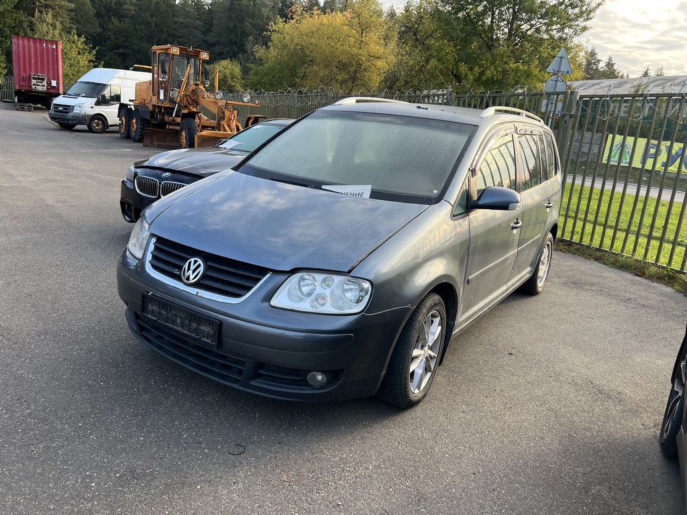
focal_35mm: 26
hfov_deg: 67.3
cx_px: 344
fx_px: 516
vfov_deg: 53.1
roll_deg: -5.1
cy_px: 258
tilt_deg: -13.9
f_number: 1.5
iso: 50
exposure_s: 1/411
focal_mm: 5.7
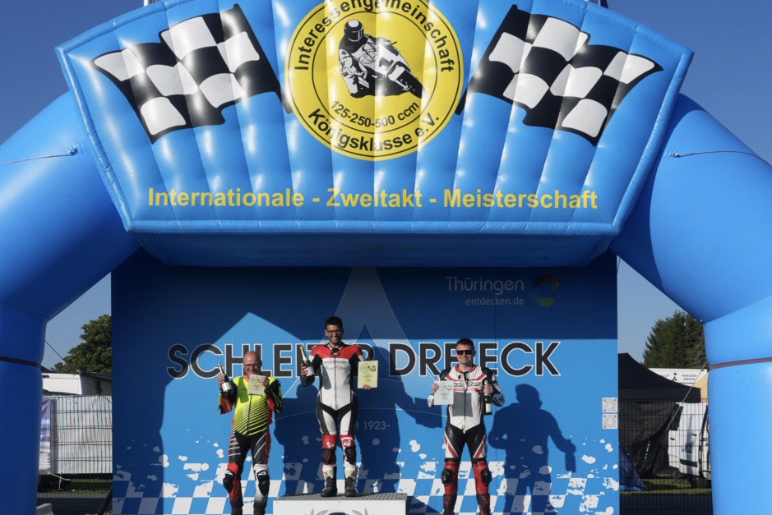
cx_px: 358
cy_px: 370
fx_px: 987
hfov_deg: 42.7
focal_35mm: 46
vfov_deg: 28.9
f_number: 5
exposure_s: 1/1000
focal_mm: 20
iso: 100
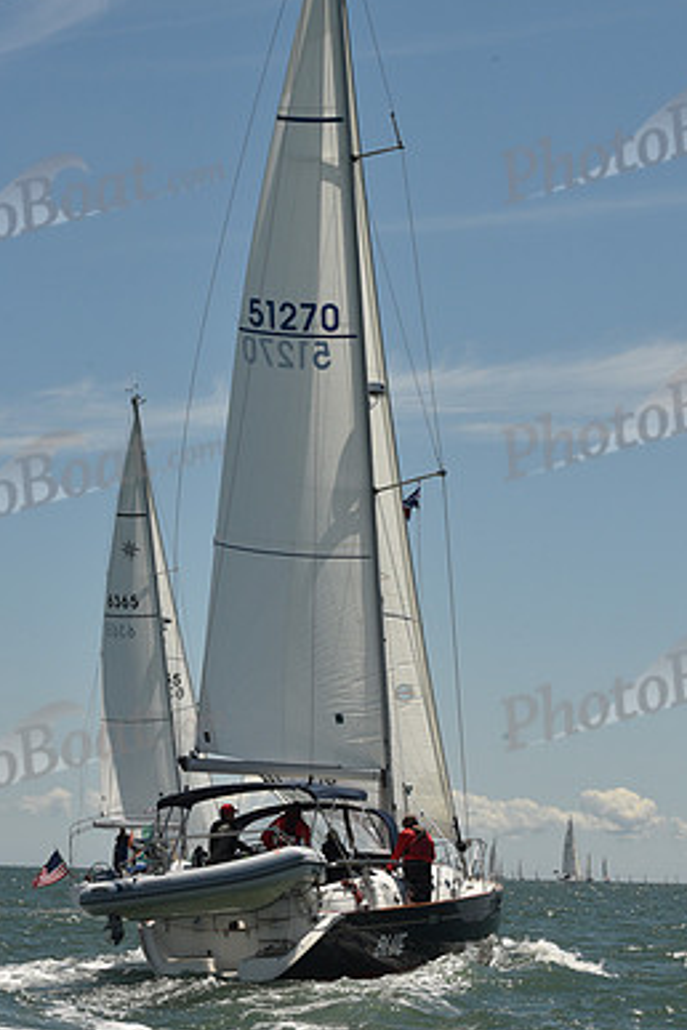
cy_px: 311
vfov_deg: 19.4
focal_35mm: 105
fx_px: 3005
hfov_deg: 13.0
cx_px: 363
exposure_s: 1/800
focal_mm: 70
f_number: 14
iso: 320
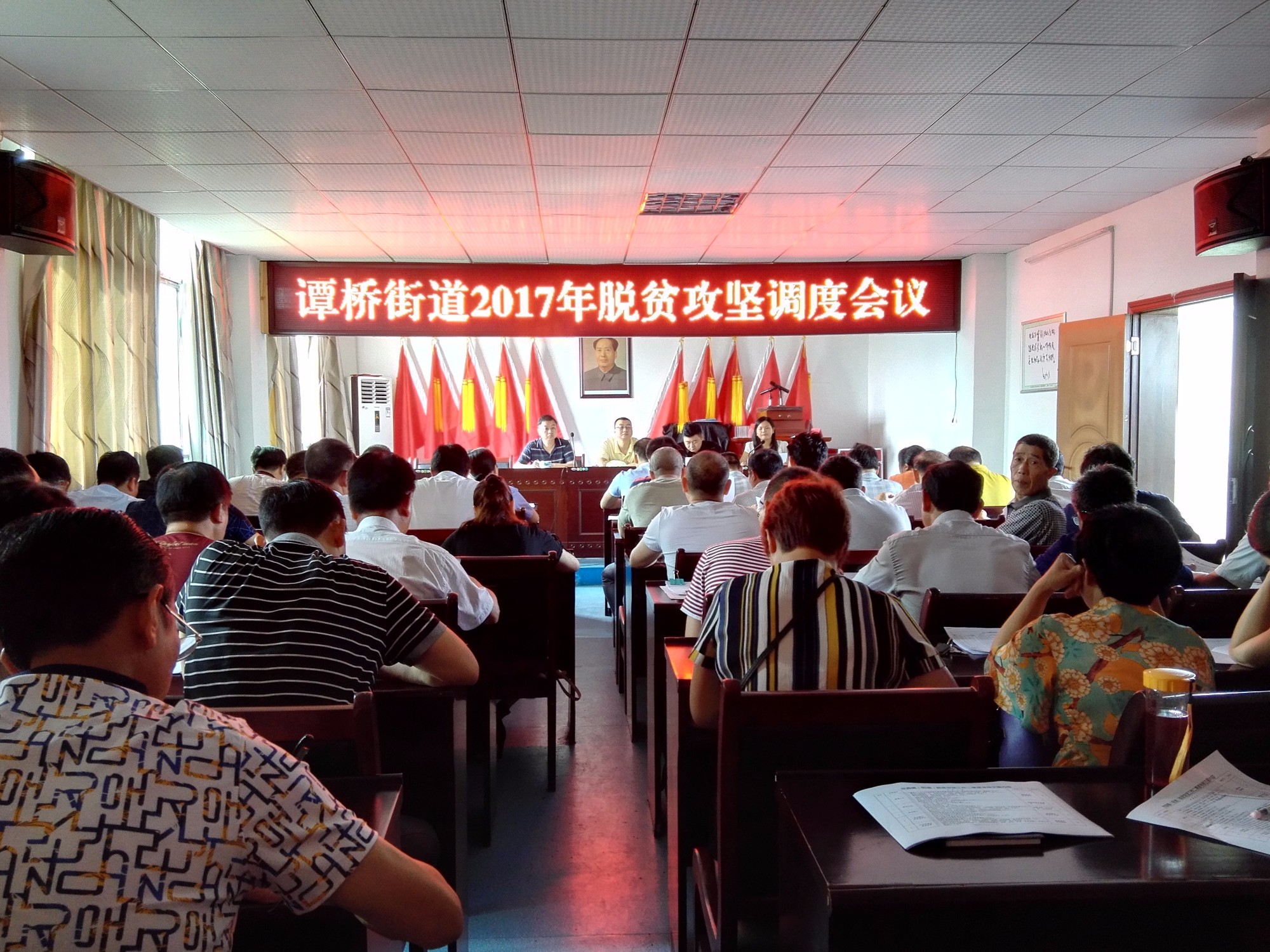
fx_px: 1064
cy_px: 476
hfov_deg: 61.7
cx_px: 635
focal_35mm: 29
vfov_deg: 48.2
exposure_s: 1/33.3
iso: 200
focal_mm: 3.8
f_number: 2
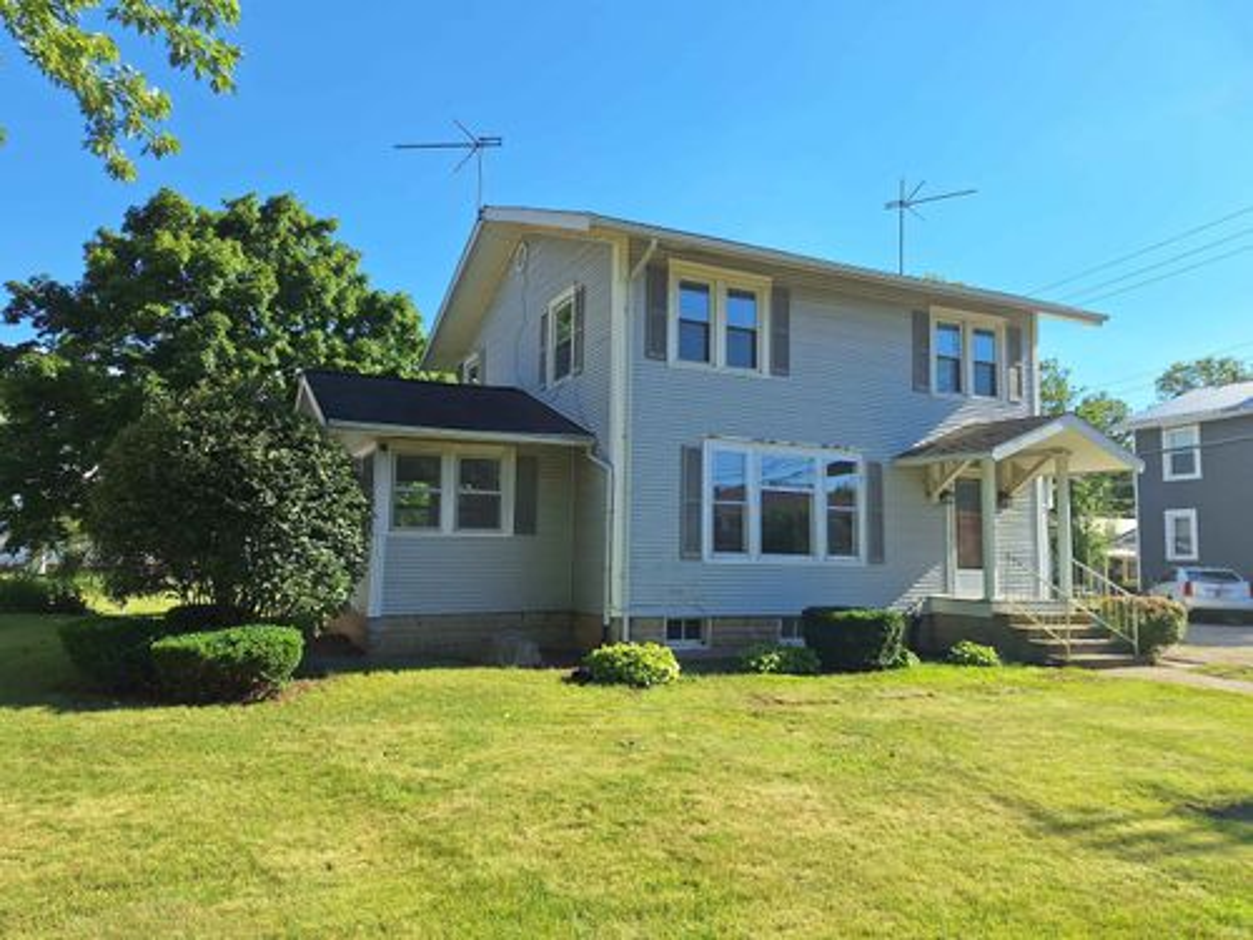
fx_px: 833
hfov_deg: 73.9
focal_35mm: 23
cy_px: 470
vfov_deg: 58.9
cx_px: 626
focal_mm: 5.54
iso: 40
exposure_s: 1/1992
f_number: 1.8
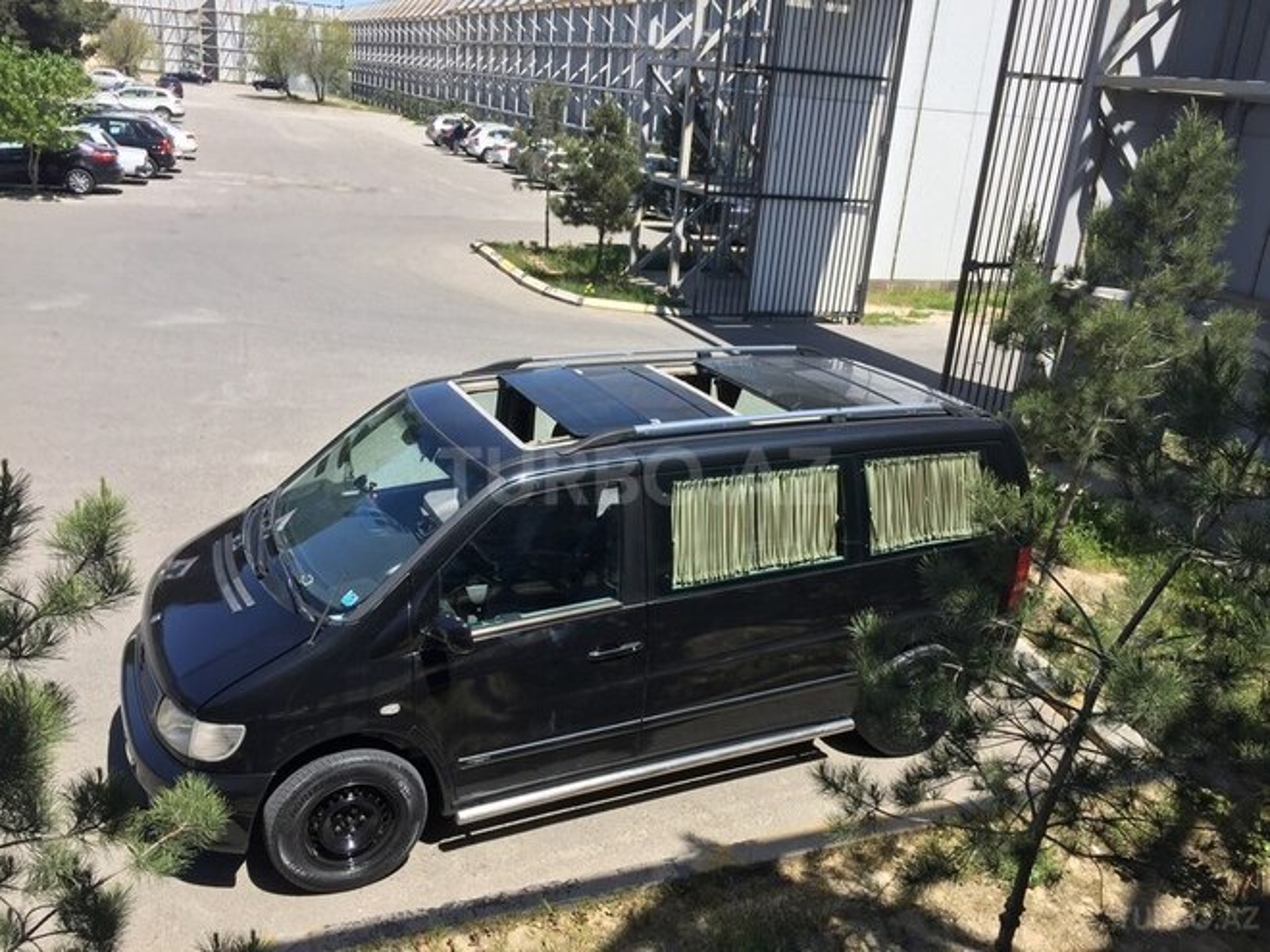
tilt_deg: -20.4
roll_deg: -4.6
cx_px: 635
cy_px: 476
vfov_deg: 48.2
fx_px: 1064
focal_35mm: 29
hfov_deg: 61.7
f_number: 2.2
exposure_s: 1/1364
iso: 32
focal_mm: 4.15
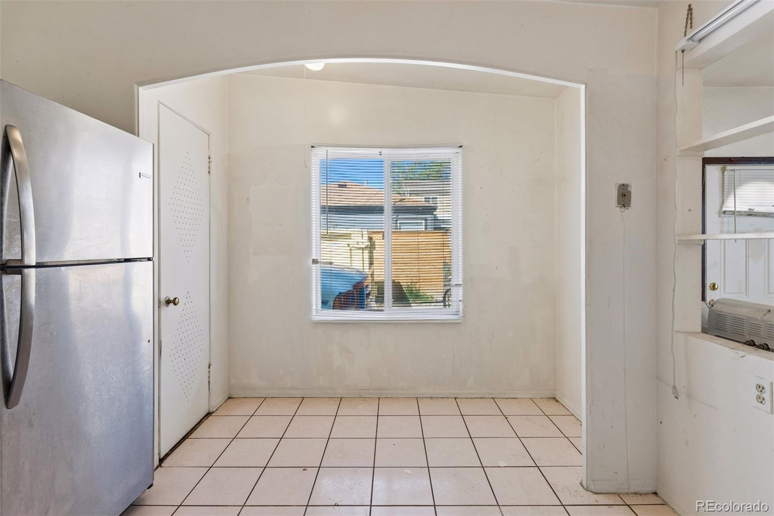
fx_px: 365
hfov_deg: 93.3
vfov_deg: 70.4
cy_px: 258
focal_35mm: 17
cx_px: 387
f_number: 9
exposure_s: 1/40
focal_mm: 17
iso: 400
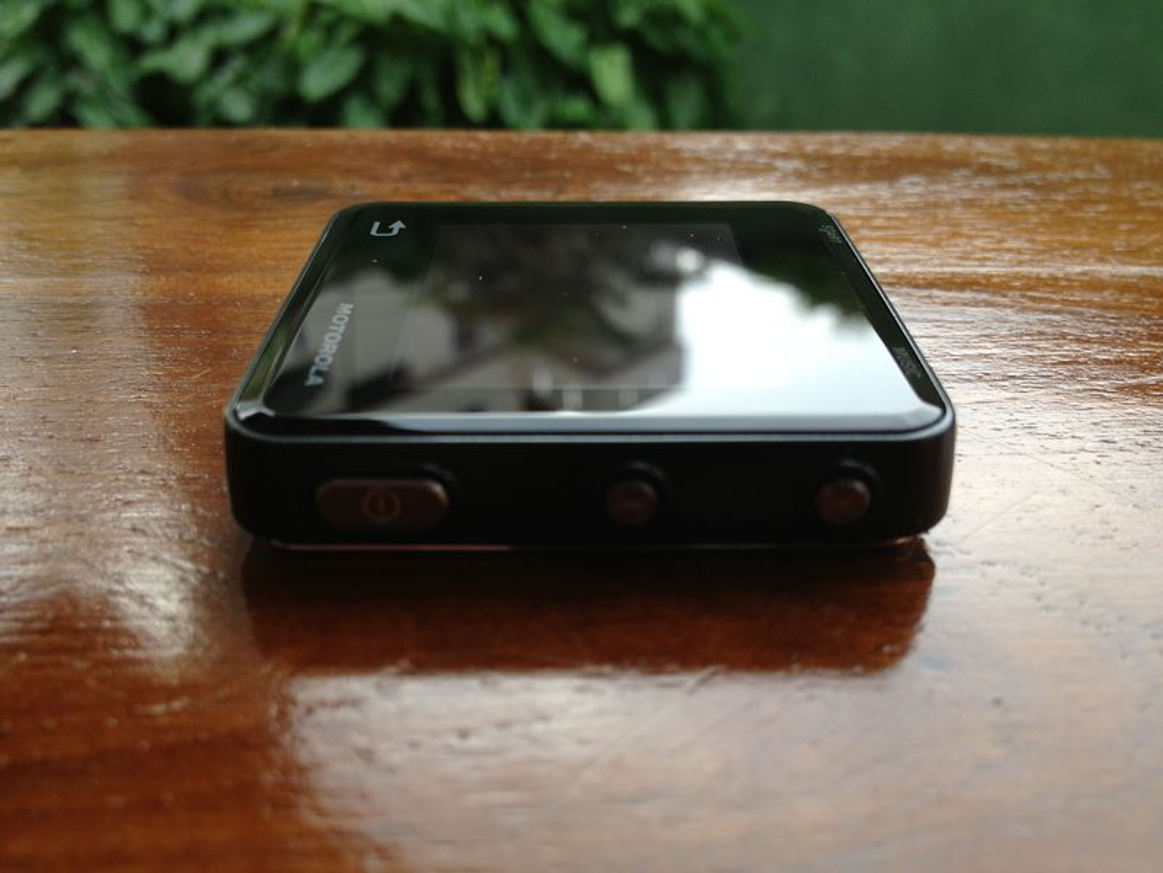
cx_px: 582
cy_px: 436
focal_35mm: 35
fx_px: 1176
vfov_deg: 40.7
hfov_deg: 52.6
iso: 50
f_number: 2.4
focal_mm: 4.28
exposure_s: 1/123
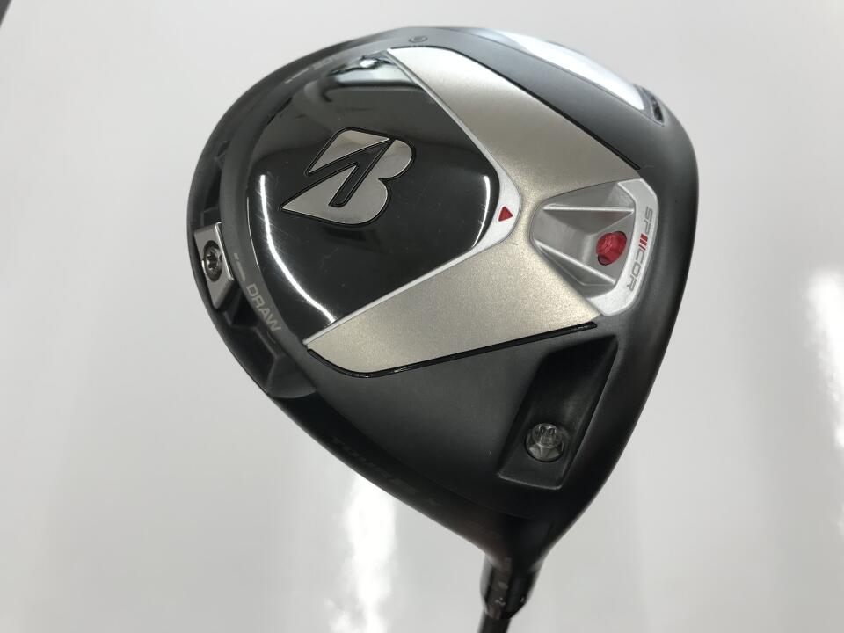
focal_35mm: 28
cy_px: 316
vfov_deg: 49.7
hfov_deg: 63.4
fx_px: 683
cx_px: 422
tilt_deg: -62.5
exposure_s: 1/120
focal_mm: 3.99
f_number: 1.8
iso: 40
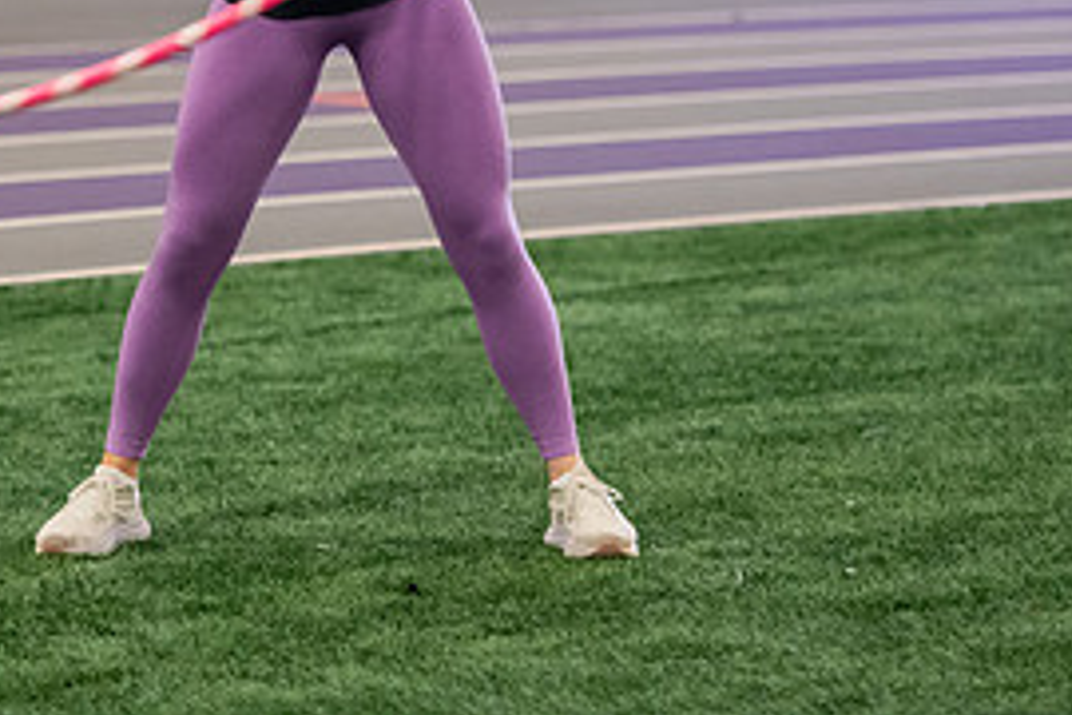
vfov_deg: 5.7
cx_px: 202
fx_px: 7176
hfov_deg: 8.5
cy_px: -46
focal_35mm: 241
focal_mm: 112
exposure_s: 1/200
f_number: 3.2
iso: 2000
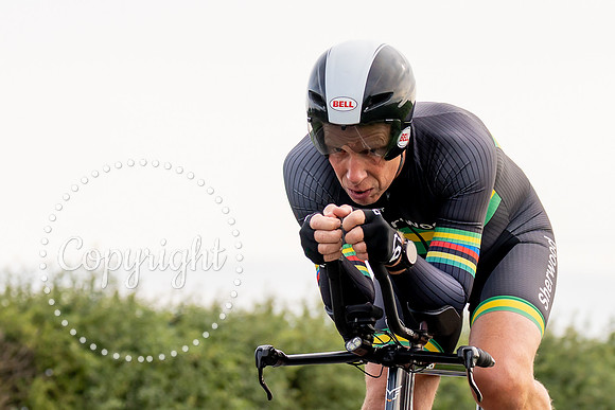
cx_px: 401
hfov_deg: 9.1
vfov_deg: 6.1
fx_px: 3868
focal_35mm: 226
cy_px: 321
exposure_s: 1/800
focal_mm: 70
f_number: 3.5
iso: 100
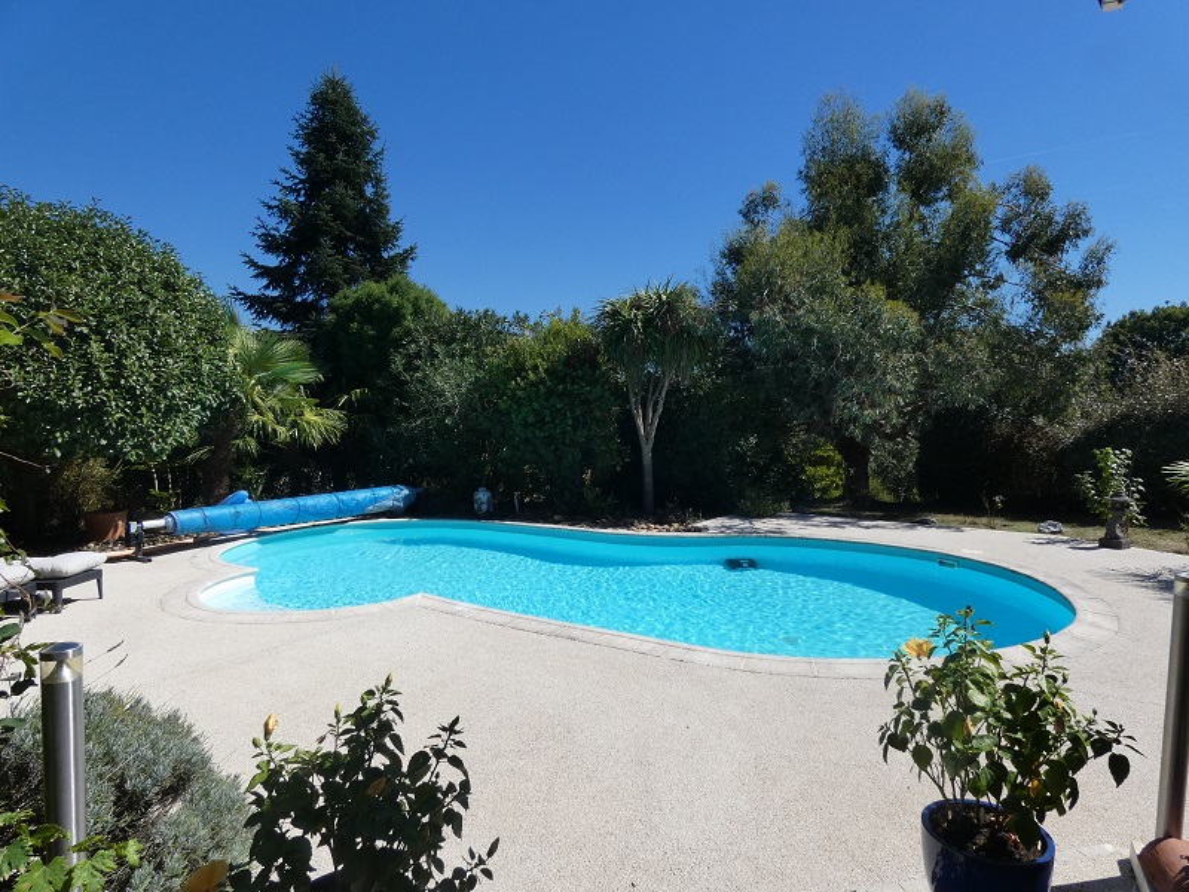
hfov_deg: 81.7
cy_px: 446
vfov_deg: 66.0
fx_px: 687
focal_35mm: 20
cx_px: 594
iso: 80
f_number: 4.5
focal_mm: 3.6
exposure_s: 1/1000
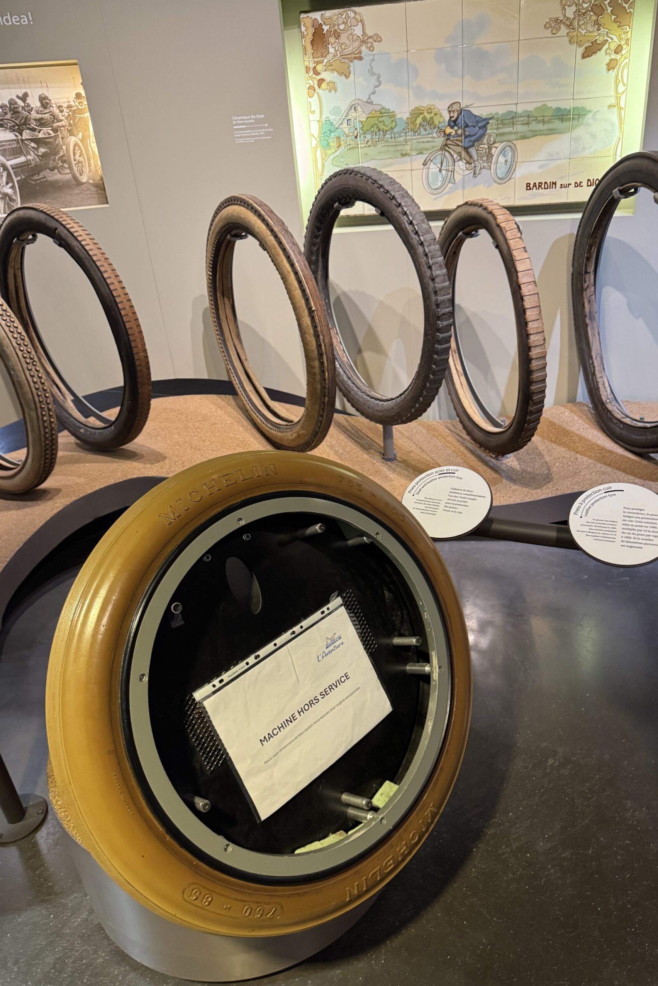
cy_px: 493
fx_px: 685
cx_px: 360
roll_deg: +0.5
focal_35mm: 25
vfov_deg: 71.5
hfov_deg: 51.2
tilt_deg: -24.5
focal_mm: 6.76
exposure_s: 1/50
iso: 320
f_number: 1.78
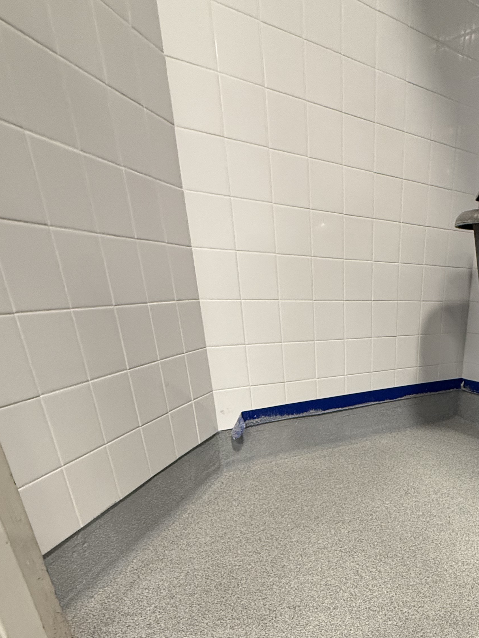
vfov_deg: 63.2
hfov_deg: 51.0
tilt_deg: -26.2
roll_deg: -3.2
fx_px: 461
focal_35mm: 25
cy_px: 514
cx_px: 393
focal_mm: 2.22
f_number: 2.2
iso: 320
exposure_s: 1/72
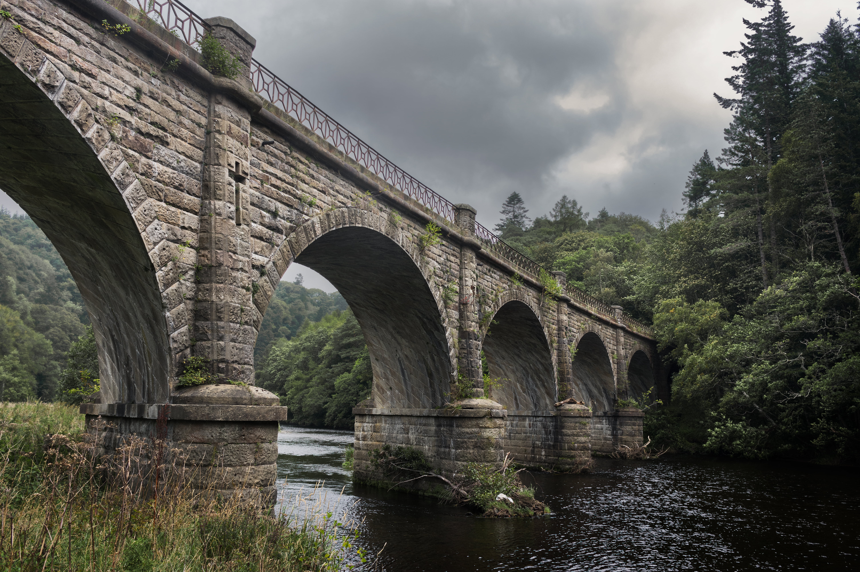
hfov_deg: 60.3
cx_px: 430
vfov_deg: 42.3
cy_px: 286
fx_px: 740
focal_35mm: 31
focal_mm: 21
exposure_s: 1/125
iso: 100
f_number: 5
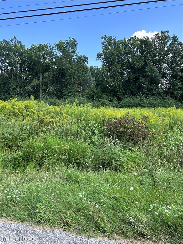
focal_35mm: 26
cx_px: 92
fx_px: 183
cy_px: 122
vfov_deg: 67.3
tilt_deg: -4.3
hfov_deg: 53.1
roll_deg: -3.0
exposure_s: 1/894
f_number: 1.5
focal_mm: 5.7
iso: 50
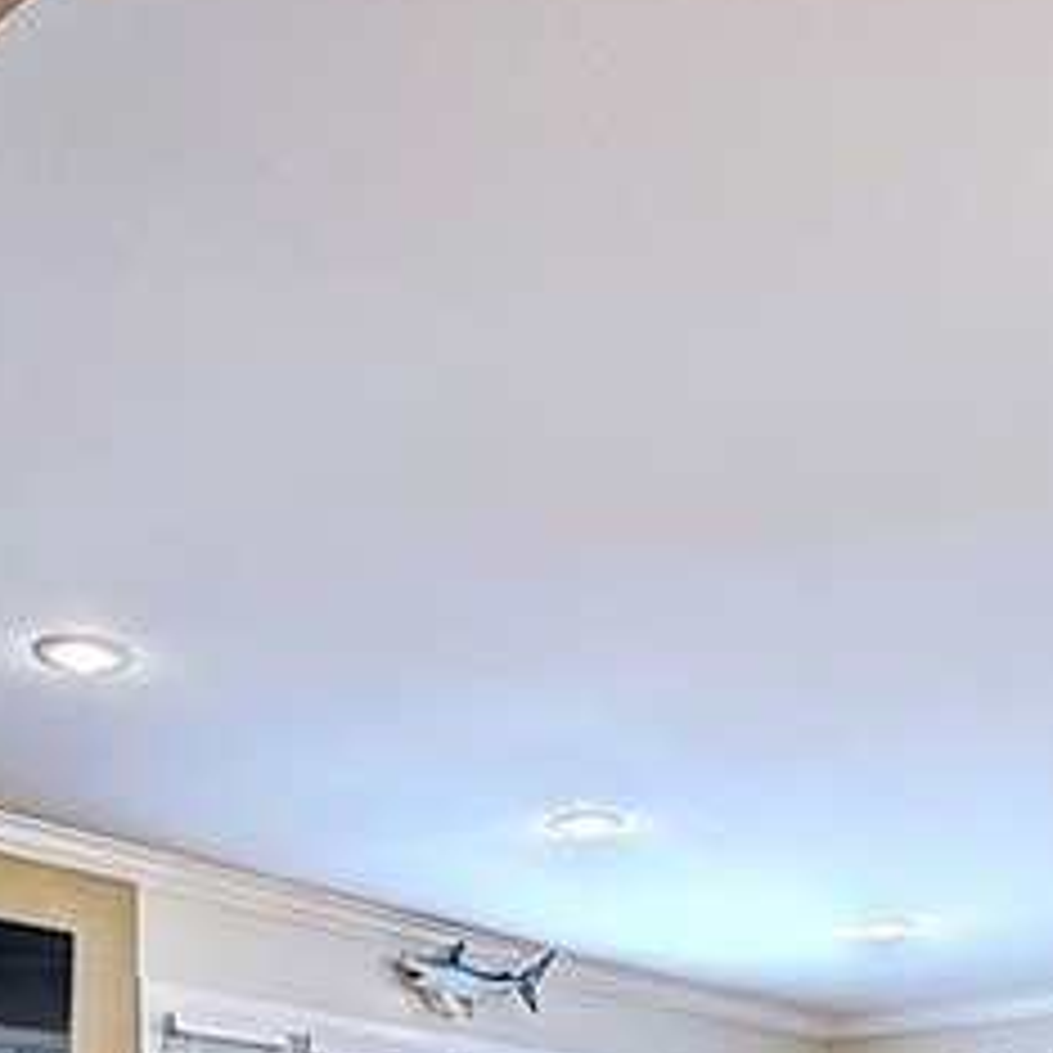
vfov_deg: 27.9
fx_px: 1790
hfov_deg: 32.6
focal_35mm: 52
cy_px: 1321
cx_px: 400
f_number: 8
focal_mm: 14
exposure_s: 1/1.67
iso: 400
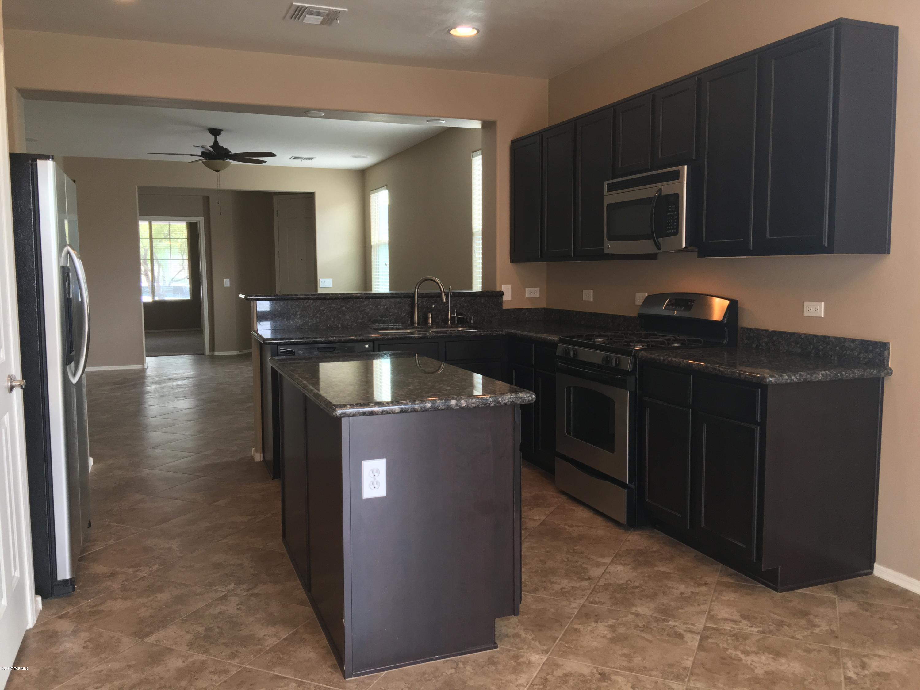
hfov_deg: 61.7
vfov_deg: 48.2
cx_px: 460
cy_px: 345
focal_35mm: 29
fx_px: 771
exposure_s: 1/33
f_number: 2.2
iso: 80
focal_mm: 4.15
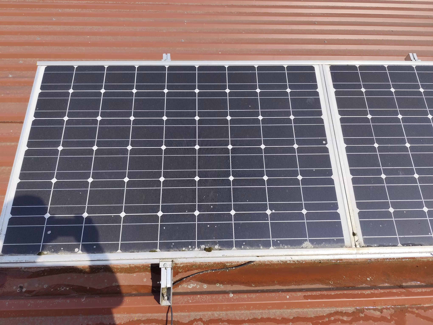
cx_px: 216
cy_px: 162
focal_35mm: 23
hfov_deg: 73.9
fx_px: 288
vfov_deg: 58.9
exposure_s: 1/1442
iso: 50
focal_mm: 6.19
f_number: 1.65
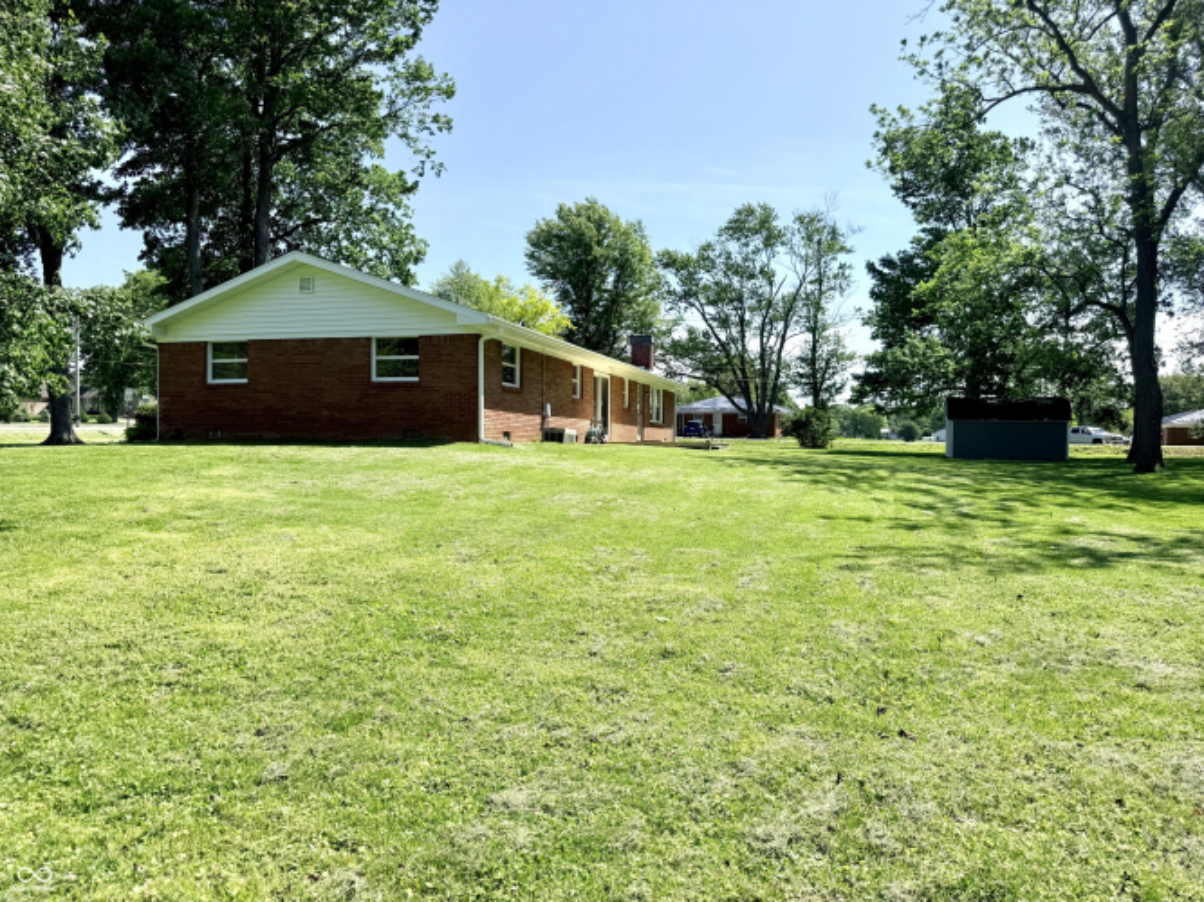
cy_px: 451
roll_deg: -0.4
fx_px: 835
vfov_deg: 56.8
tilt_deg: -0.2
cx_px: 602
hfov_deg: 71.6
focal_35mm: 24
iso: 80
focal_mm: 6.76
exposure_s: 1/3759
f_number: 1.78
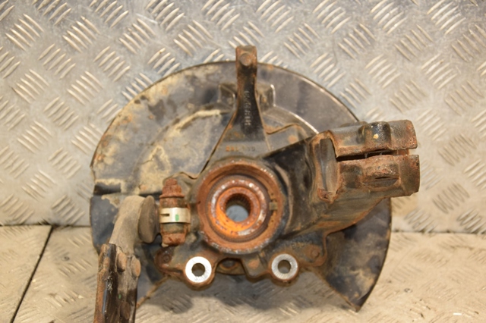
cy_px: 162
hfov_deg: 28.1
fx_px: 971
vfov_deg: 18.9
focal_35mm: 72
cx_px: 243
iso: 800
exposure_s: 1/125
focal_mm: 48
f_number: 4.8
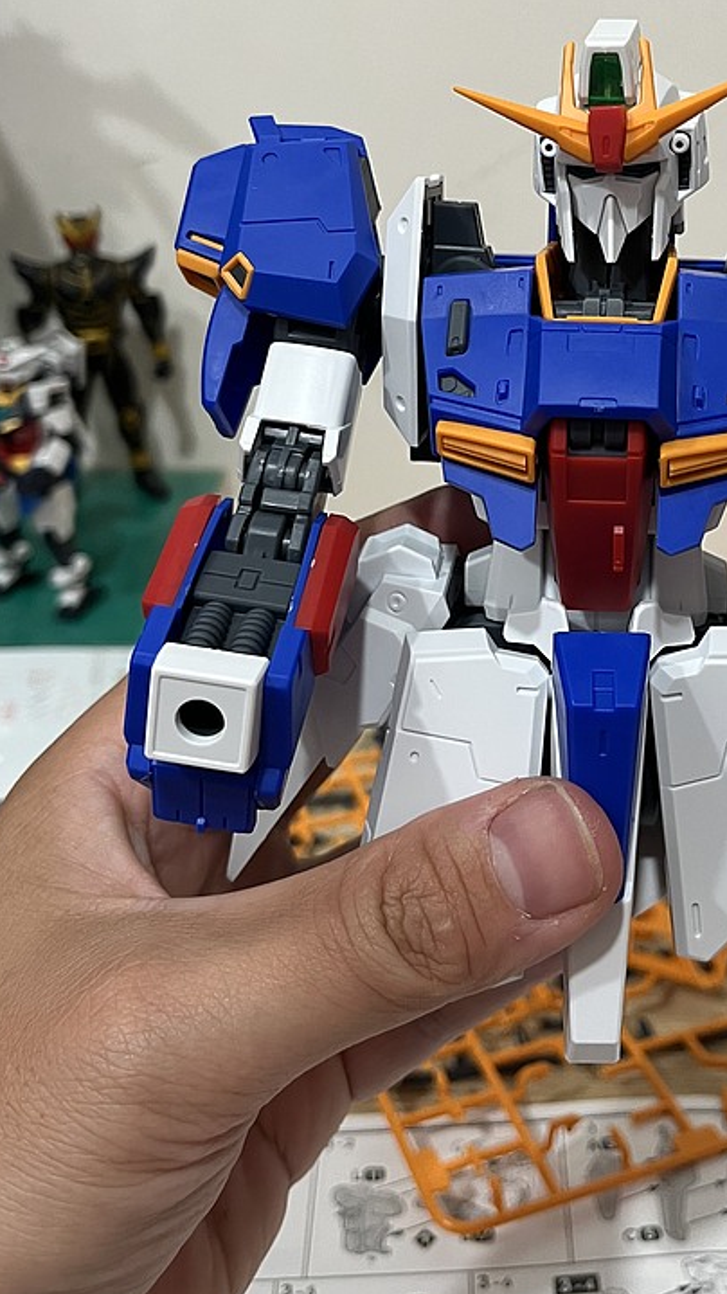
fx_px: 1406
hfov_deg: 28.4
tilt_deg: -21.2
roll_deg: -2.2
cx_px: 570
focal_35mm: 41
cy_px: 407
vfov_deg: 48.4
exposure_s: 1/60
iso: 125
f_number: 1.6
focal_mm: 5.1
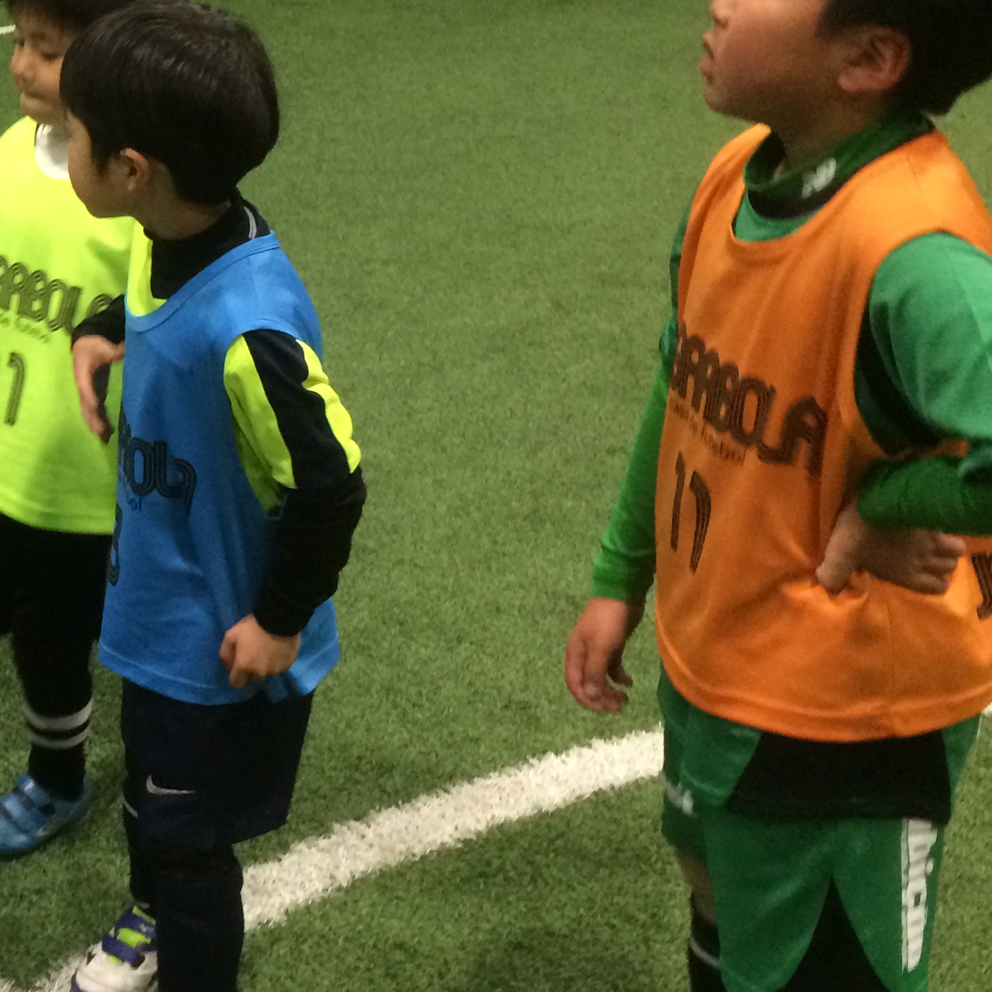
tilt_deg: -23.2
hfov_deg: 25.4
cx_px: -145
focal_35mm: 62
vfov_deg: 27.6
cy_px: 387
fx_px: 2010
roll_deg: +1.7
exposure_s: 1/30
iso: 160
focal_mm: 4.15
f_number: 2.2
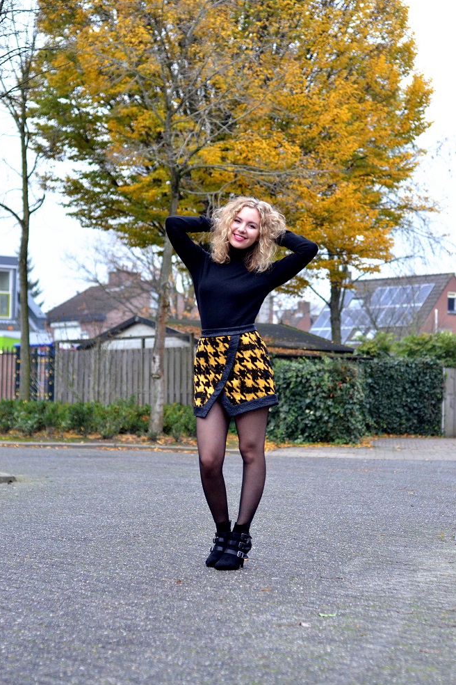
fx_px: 1444
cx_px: 227
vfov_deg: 26.7
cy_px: 338
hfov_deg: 17.9
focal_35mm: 76
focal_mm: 50
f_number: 2.8
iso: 1600
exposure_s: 1/800
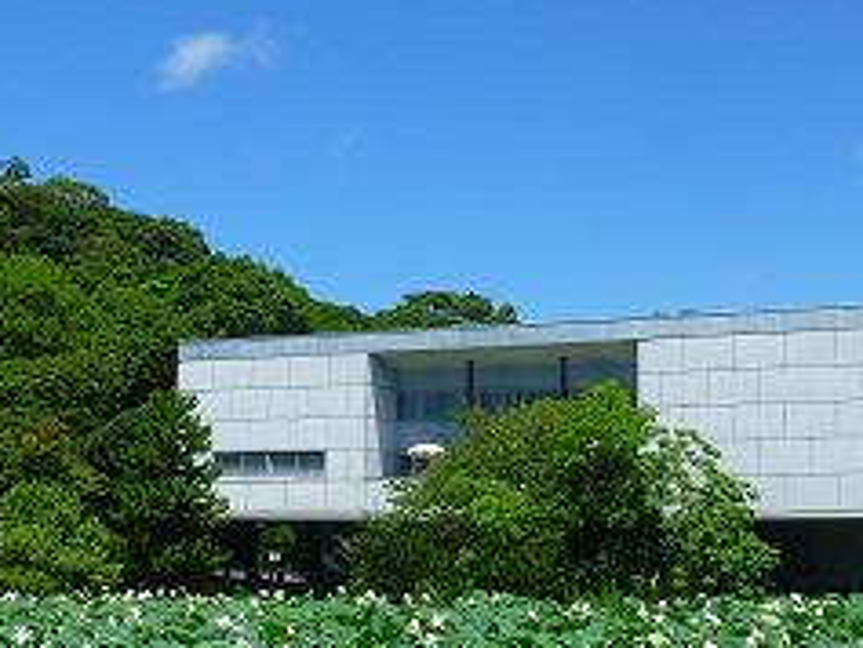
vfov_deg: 24.8
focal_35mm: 59
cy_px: 295
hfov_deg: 32.4
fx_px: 1472
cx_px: 572
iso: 80
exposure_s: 1/250
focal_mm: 6.3
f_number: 5.6
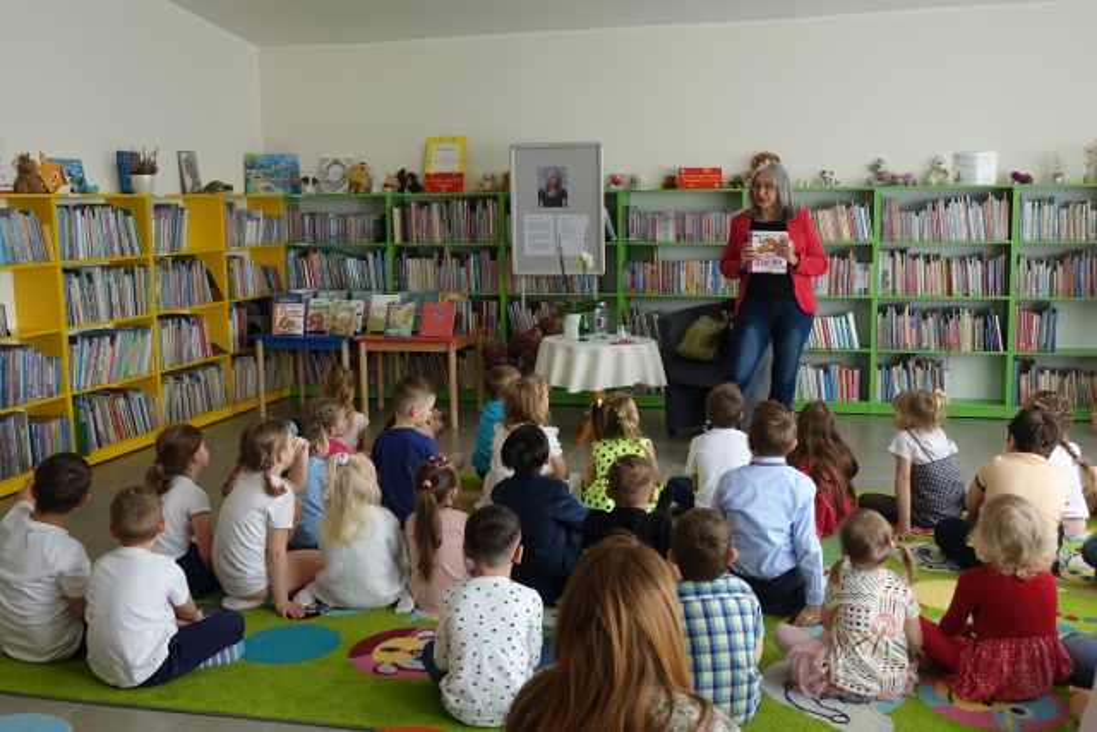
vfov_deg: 34.2
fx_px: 1189
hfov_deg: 49.5
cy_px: 366
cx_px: 548
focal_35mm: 39
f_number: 2.8
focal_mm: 14.24
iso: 125
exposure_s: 1/80
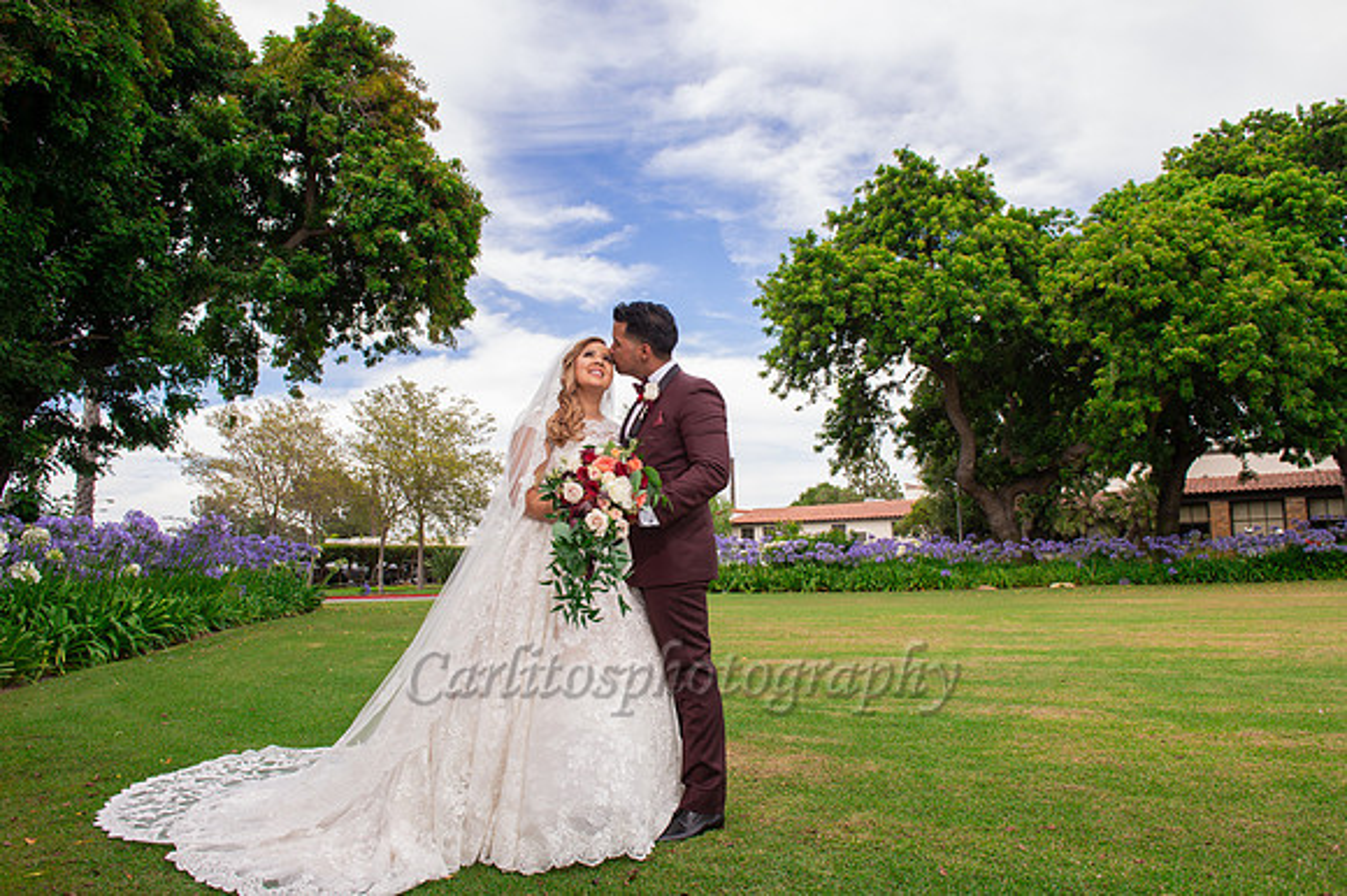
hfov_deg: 73.8
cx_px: 674
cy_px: 448
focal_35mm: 24
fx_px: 897
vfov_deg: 53.1
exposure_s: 1/250
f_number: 8
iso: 400
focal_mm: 24
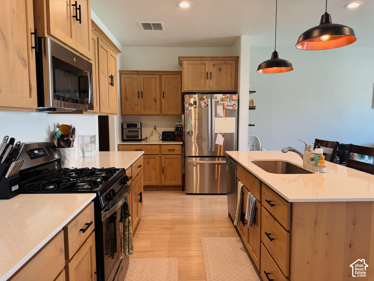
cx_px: 187
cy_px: 140
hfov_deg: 71.6
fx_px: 259
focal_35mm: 24
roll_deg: -0.3
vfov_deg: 56.8
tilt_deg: -5.4
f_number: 1.78
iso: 125
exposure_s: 1/60
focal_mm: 6.76
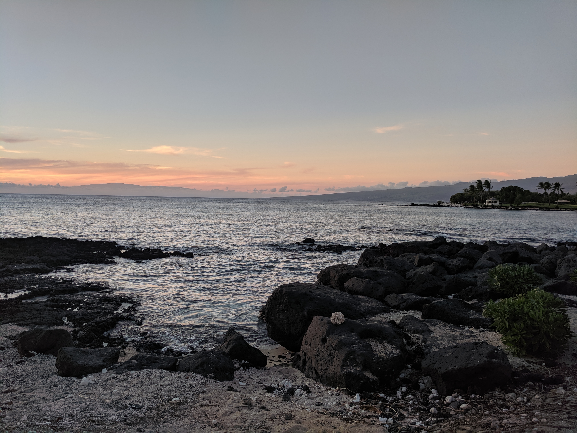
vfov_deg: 53.1
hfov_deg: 67.3
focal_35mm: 26
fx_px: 433
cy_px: 216
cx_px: 288
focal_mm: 4.67
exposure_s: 1/120
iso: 49
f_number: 2
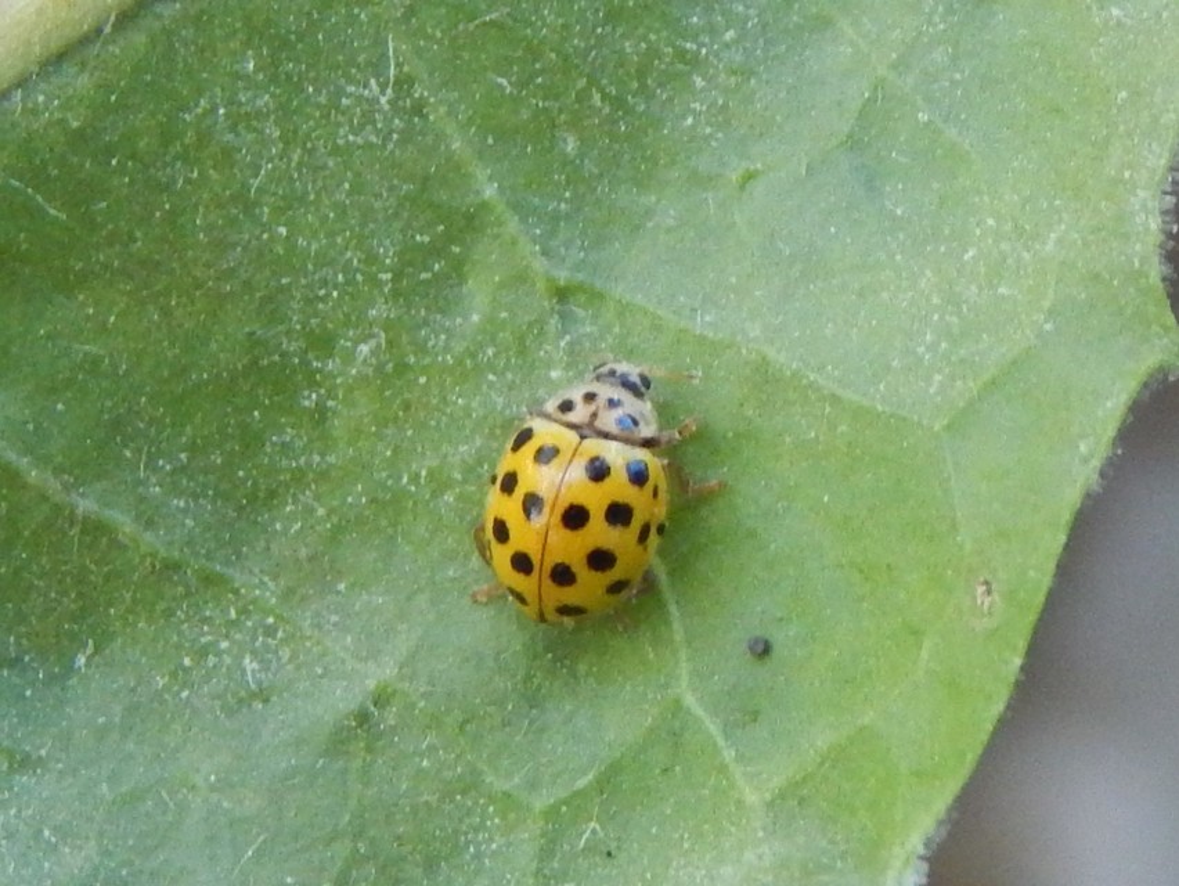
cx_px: 590
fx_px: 4464
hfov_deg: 15.0
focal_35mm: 131
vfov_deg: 11.3
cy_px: 443
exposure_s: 1/80
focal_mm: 23.4
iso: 400
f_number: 4.8
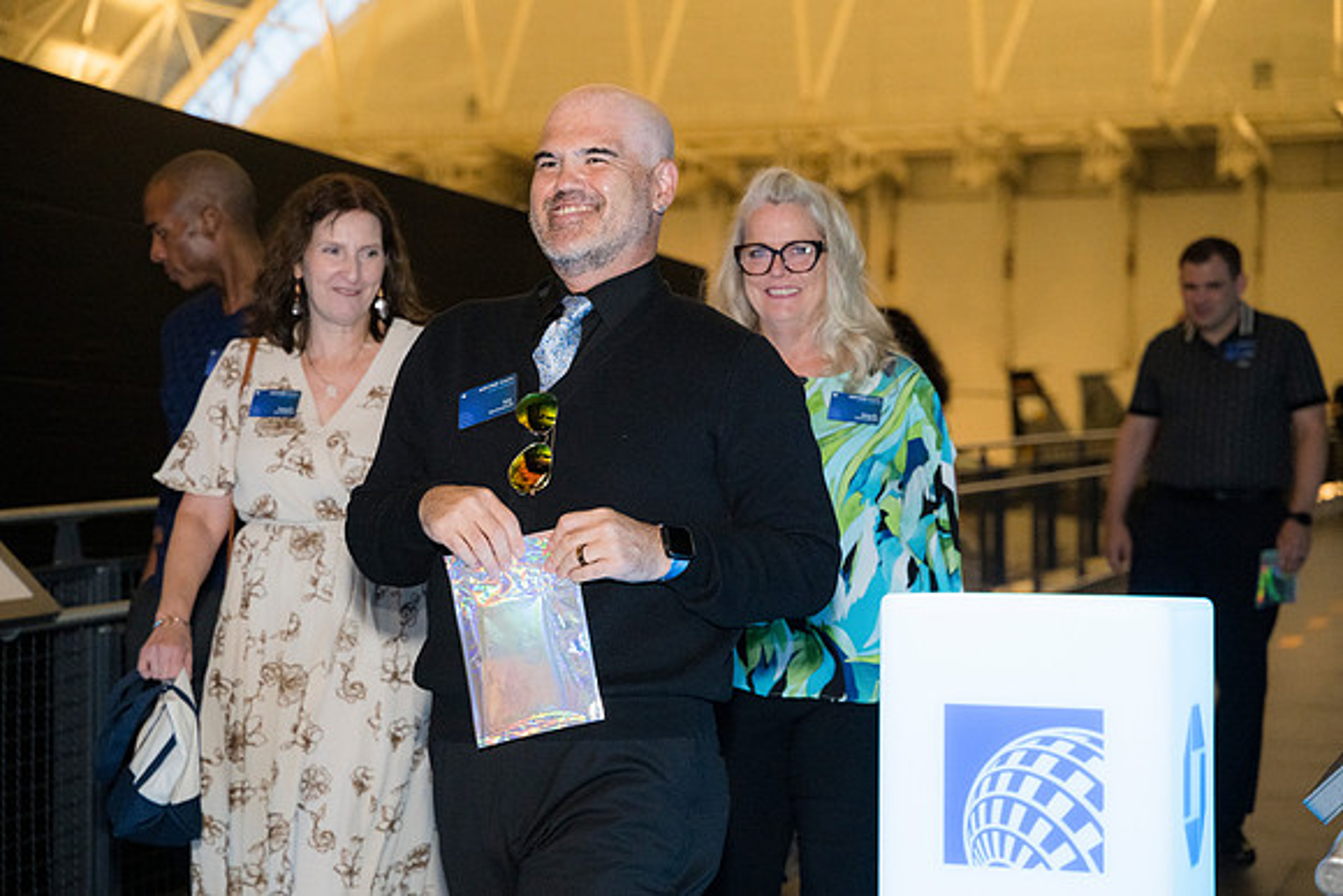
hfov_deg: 27.0
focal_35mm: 75
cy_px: 448
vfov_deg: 18.2
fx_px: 2798
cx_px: 672
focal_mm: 75
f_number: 4
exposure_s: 1/125
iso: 3200
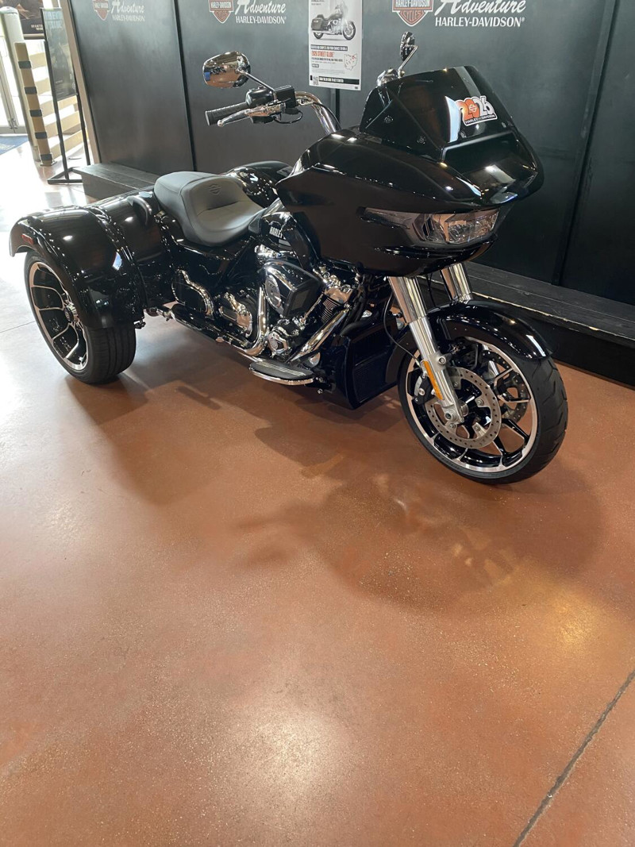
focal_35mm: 26
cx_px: 318
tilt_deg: -32.7
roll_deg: +1.7
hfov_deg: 53.1
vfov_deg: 67.3
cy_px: 424
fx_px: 636
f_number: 1.8
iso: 125
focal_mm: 4.25
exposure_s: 1/60
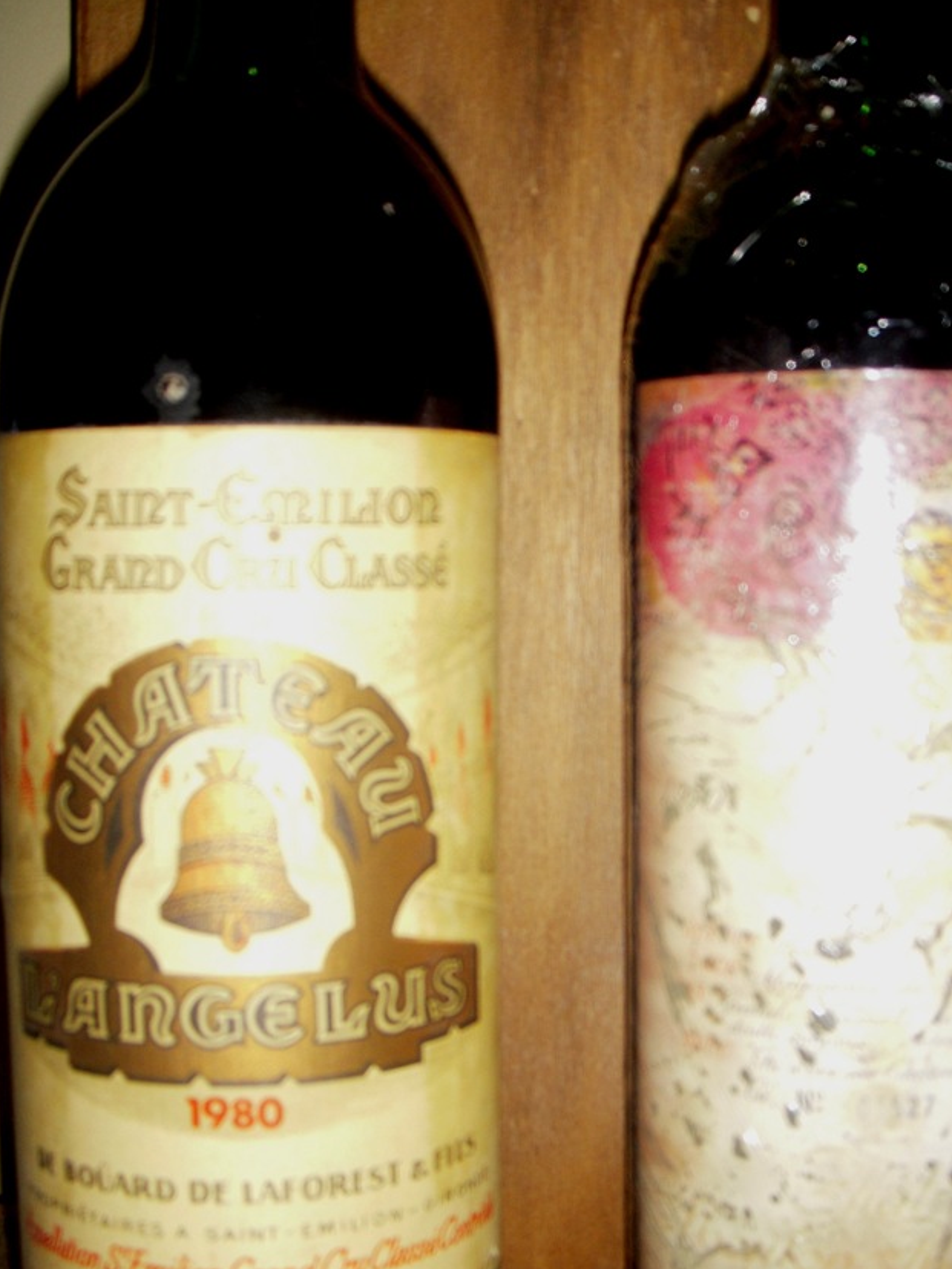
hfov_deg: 30.8
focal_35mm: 47
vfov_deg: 40.4
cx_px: 586
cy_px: 684
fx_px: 1723
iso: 100
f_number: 3.3
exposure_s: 1/30
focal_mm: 6.3
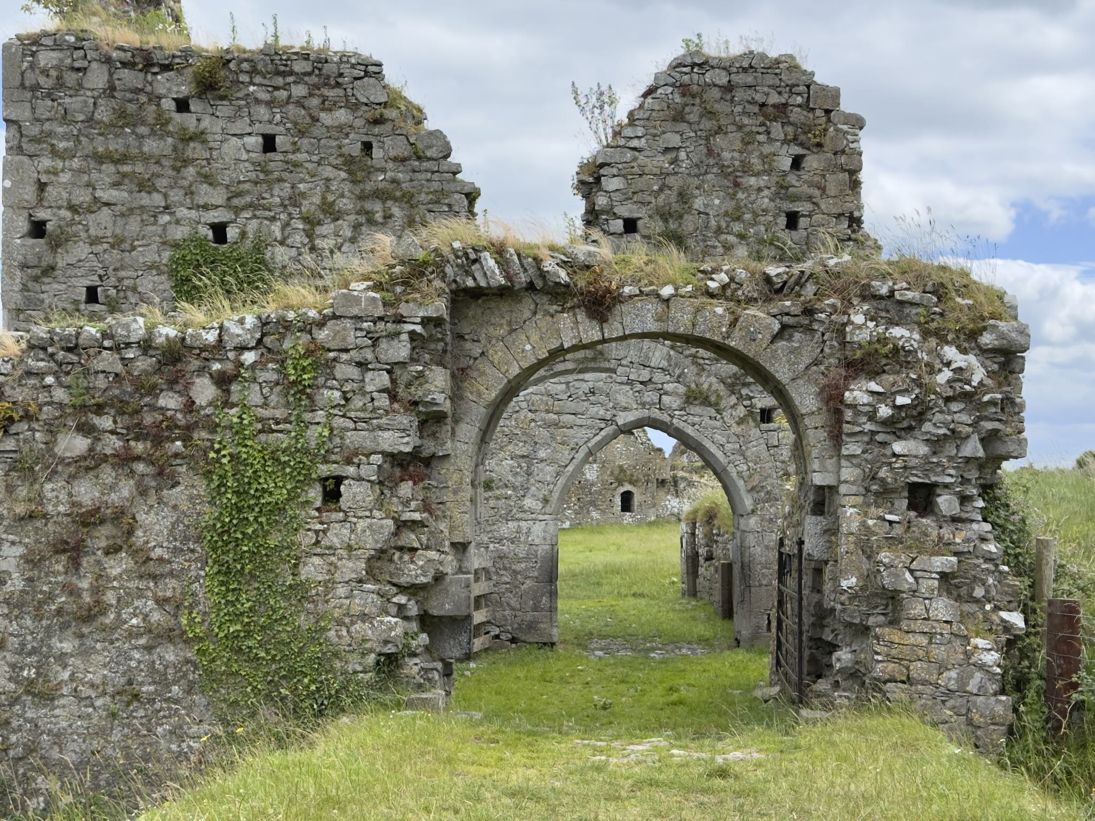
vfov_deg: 30.3
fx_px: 1518
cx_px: 548
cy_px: 410
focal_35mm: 48
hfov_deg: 39.7
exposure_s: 1/2762
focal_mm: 6.76
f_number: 1.78
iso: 100
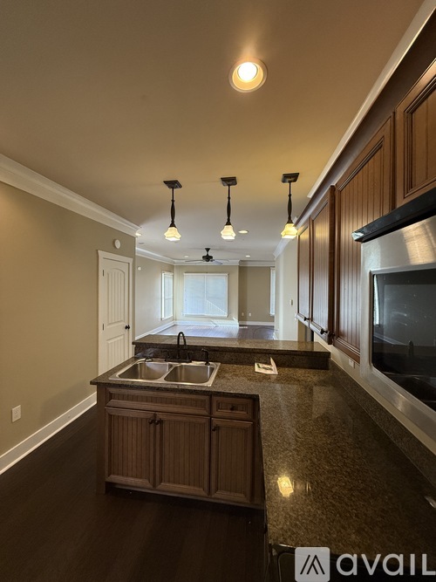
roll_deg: -0.5
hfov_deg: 85.7
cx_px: 218
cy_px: 291
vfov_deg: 102.1
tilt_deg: -1.3
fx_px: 235
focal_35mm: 14
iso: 320
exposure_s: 1/120
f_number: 2.2
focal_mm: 2.22
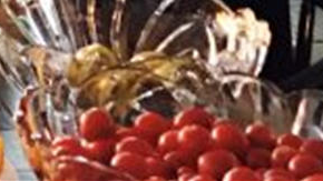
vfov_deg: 6.6
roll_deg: +0.5
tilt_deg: +4.1
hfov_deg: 12.5
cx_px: -251
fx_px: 1353
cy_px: -441
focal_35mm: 158
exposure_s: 1/5
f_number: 1.8
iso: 100
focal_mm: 3.99
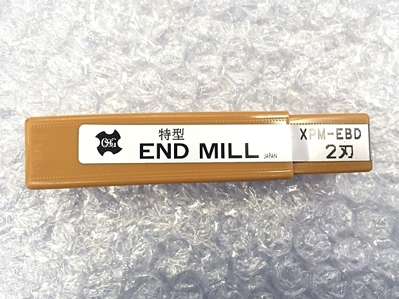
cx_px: 204
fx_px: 346
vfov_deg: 46.8
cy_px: 146
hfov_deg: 60.0
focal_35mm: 30
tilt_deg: -85.7
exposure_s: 1/30
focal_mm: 4.15
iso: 64
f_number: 2.2
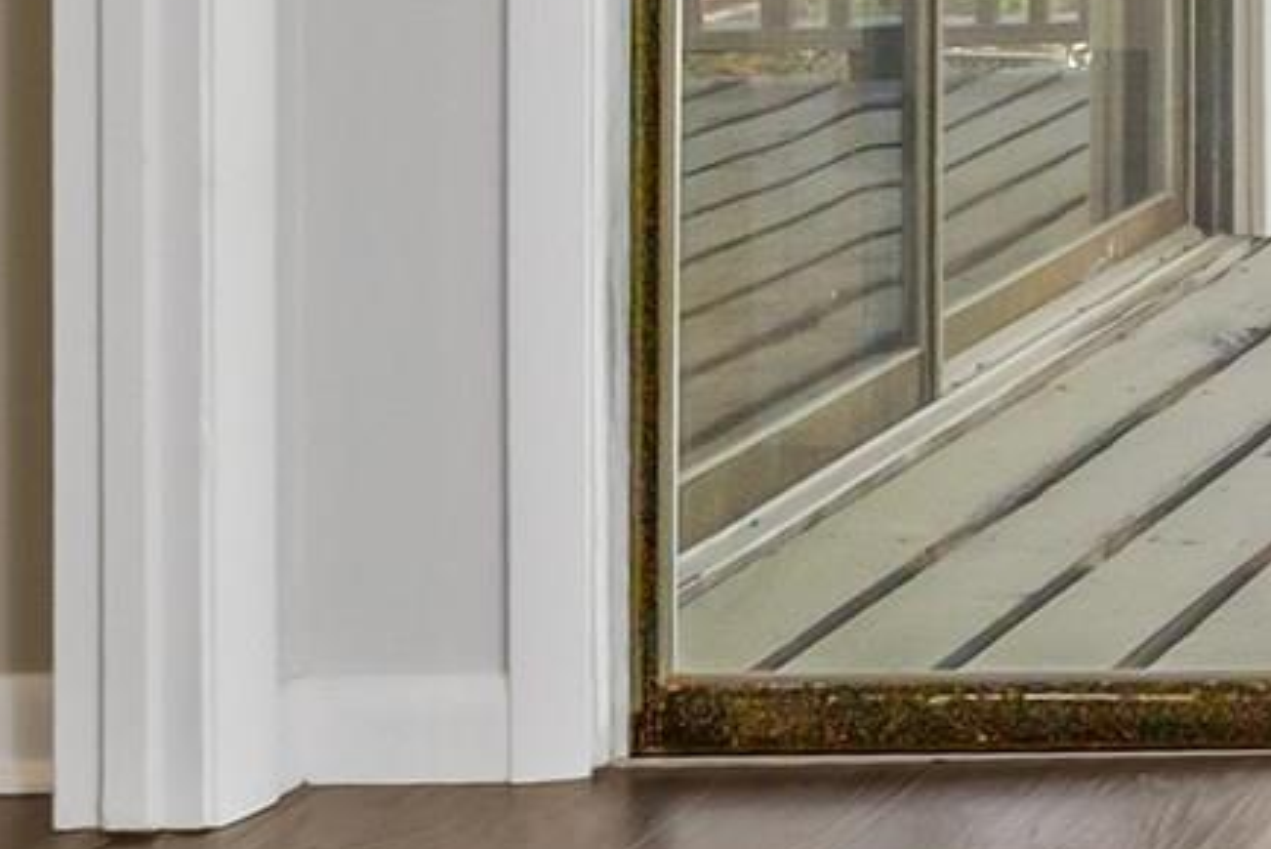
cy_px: -515
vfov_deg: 12.9
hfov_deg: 15.7
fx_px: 3497
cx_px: 2636
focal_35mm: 99
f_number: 9
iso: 250
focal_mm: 14
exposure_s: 1/8
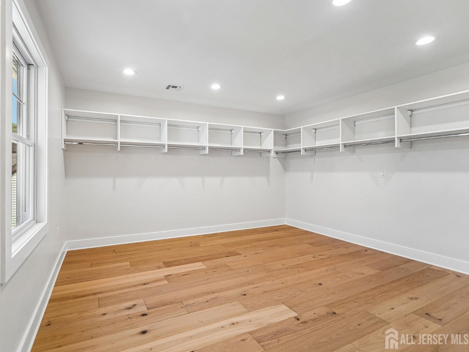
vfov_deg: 78.1
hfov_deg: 93.8
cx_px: 198
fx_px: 217
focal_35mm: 16
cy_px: 169
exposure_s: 1/40
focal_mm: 14
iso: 400
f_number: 8
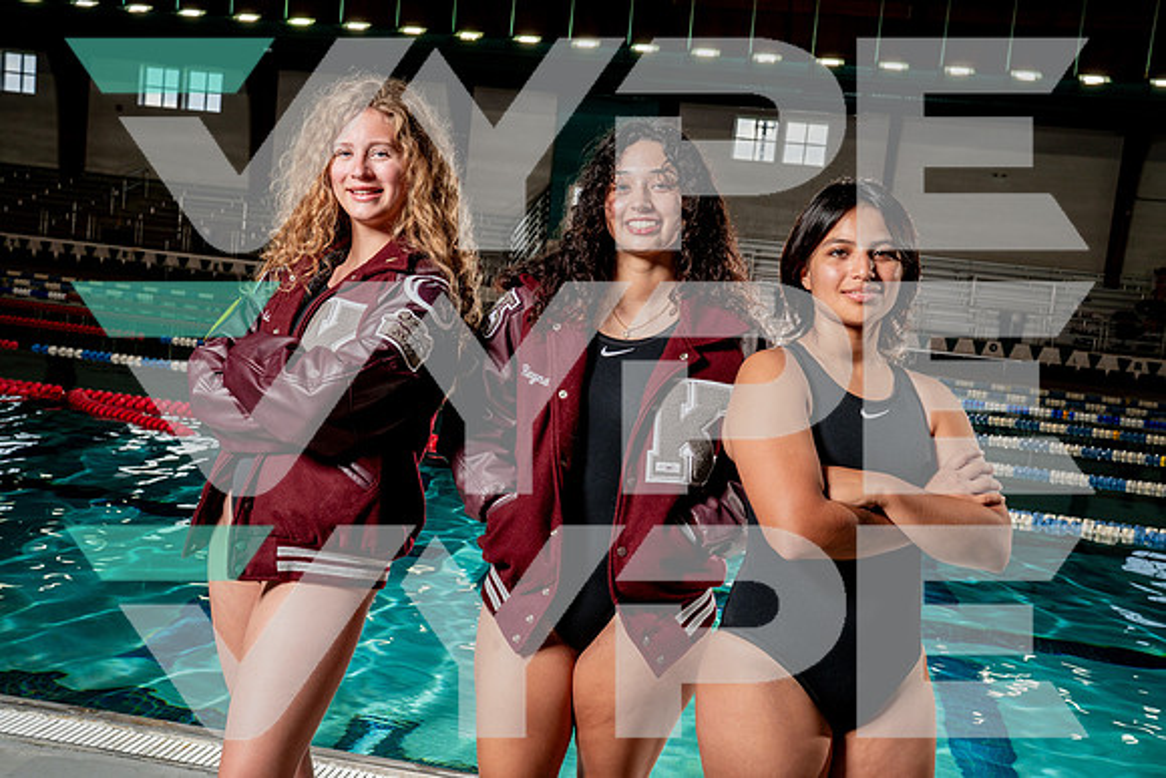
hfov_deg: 50.7
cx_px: 583
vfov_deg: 35.1
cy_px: 389
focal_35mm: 38
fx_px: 1231
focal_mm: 38
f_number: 7.1
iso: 400
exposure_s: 1/250
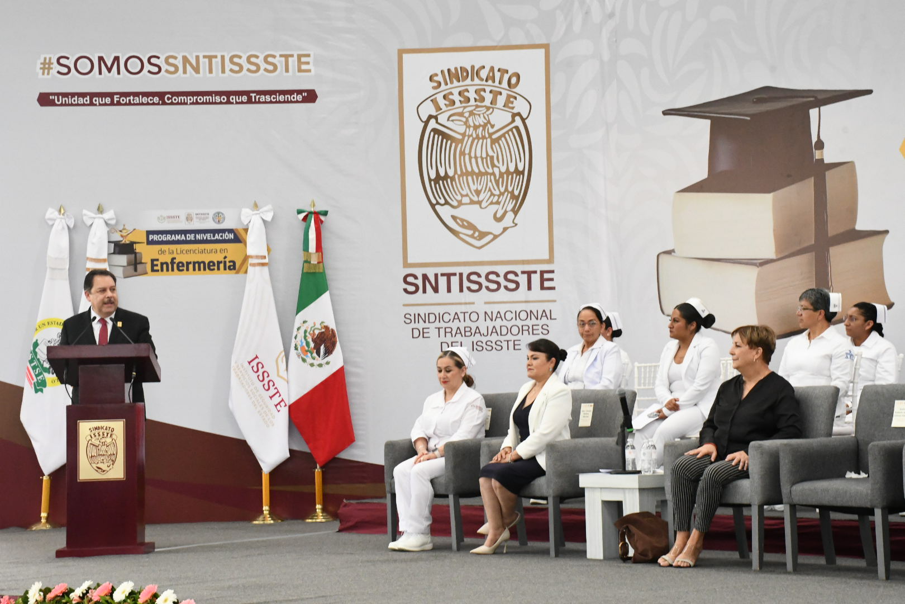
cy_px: 302
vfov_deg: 16.3
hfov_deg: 24.2
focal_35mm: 84
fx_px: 2112
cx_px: 452
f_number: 14
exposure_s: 1/125
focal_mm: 56
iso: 5000
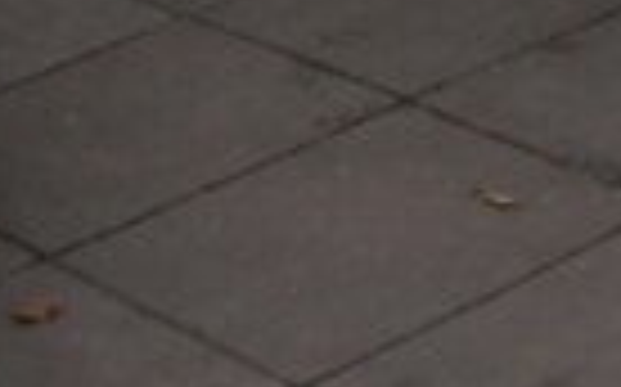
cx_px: 1305
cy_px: -648
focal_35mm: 201
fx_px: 3399
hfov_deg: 9.6
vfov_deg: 6.1
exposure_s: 1/104
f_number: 3.5
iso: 50
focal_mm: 6.3
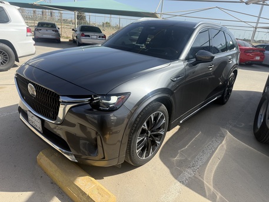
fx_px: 187
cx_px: 134
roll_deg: -5.0
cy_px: 101
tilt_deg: -20.2
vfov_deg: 56.8
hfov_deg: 71.6
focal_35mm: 24
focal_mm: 6.76
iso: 100
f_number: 1.78
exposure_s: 1/3584
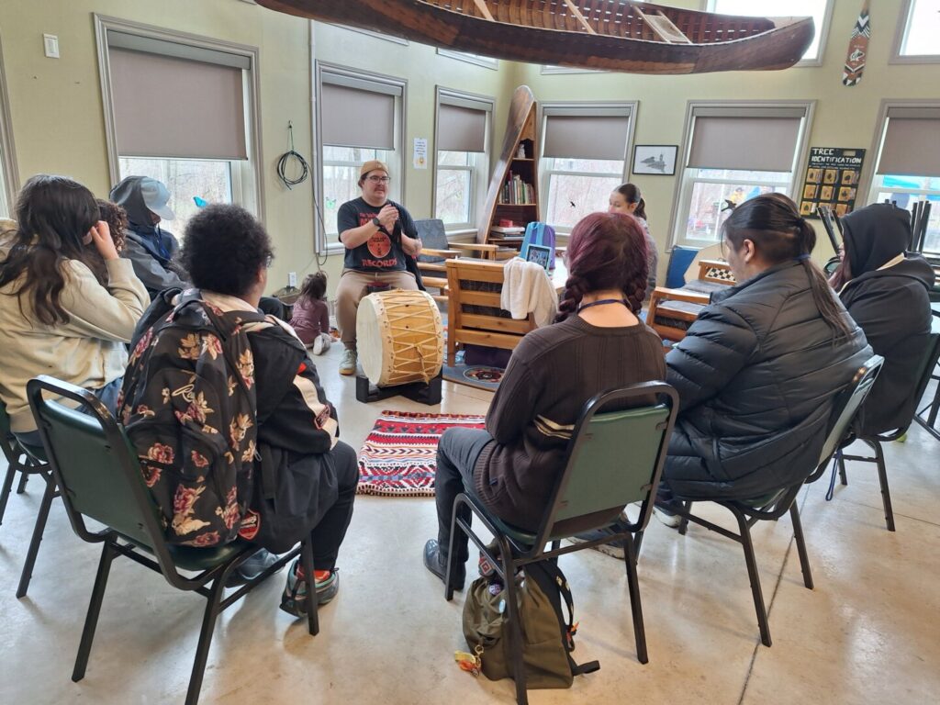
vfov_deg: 58.9
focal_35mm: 23
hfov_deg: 73.9
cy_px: 352
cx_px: 470
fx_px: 625
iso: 40
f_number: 1.8
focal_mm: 5.54
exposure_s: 1/60
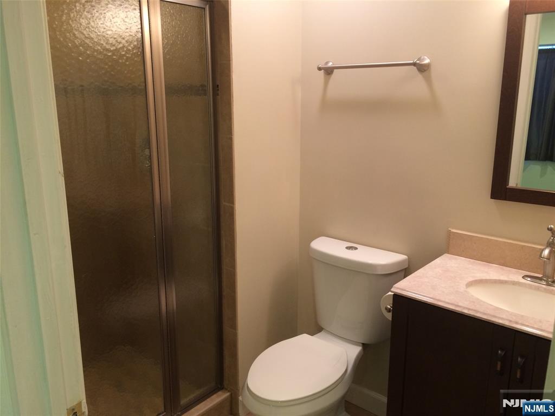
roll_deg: +0.3
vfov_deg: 48.2
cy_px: 208
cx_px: 278
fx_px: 465
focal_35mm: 29
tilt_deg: -14.0
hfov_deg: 61.7
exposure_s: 1/30
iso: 100
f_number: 2.2
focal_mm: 4.15
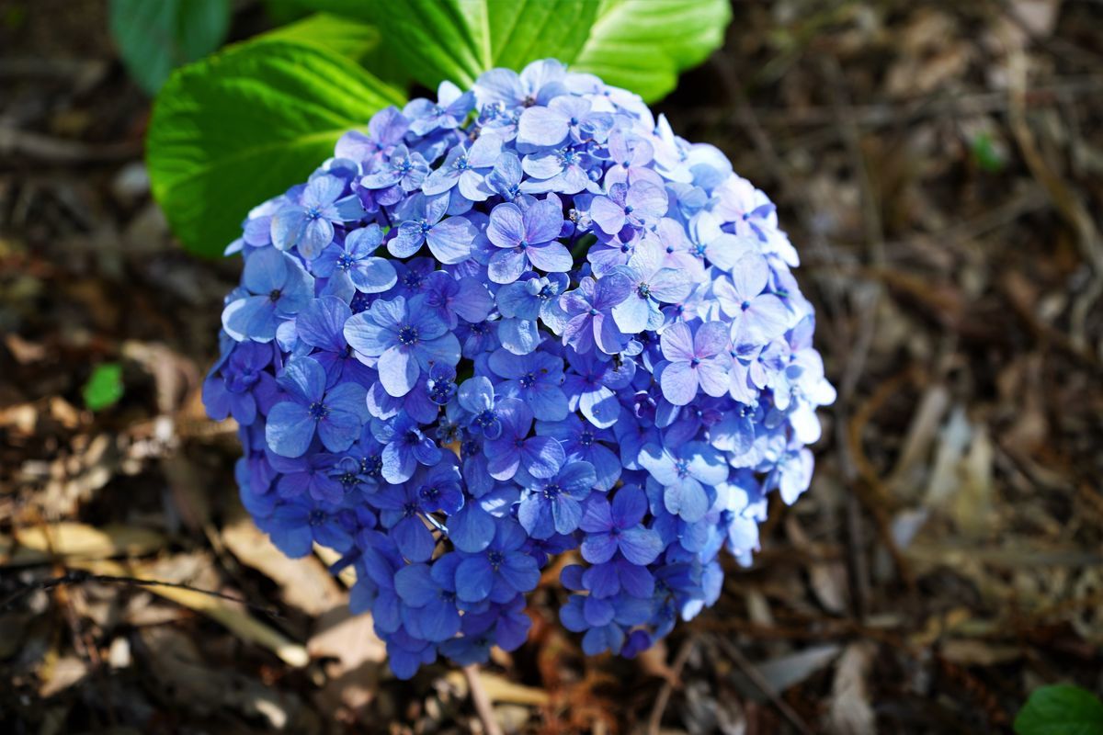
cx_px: 552
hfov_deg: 44.5
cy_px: 368
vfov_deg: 30.5
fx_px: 1348
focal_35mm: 44
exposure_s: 1/160
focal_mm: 44
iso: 100
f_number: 5
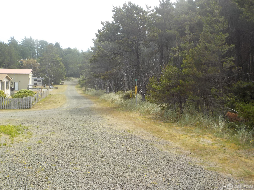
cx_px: 127
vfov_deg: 37.7
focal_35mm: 38
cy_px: 95
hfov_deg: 49.0
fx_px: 279
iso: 125
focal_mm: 5.2
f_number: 3.7
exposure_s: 1/640
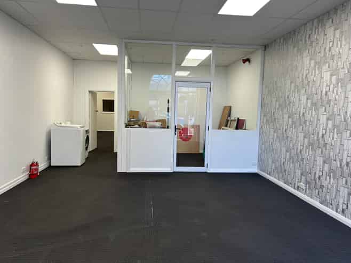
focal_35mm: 26
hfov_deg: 67.3
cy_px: 132
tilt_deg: -4.6
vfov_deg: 53.0
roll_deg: -0.7
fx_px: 264
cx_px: 176
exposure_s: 1/100
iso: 50
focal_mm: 5.7
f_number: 1.5
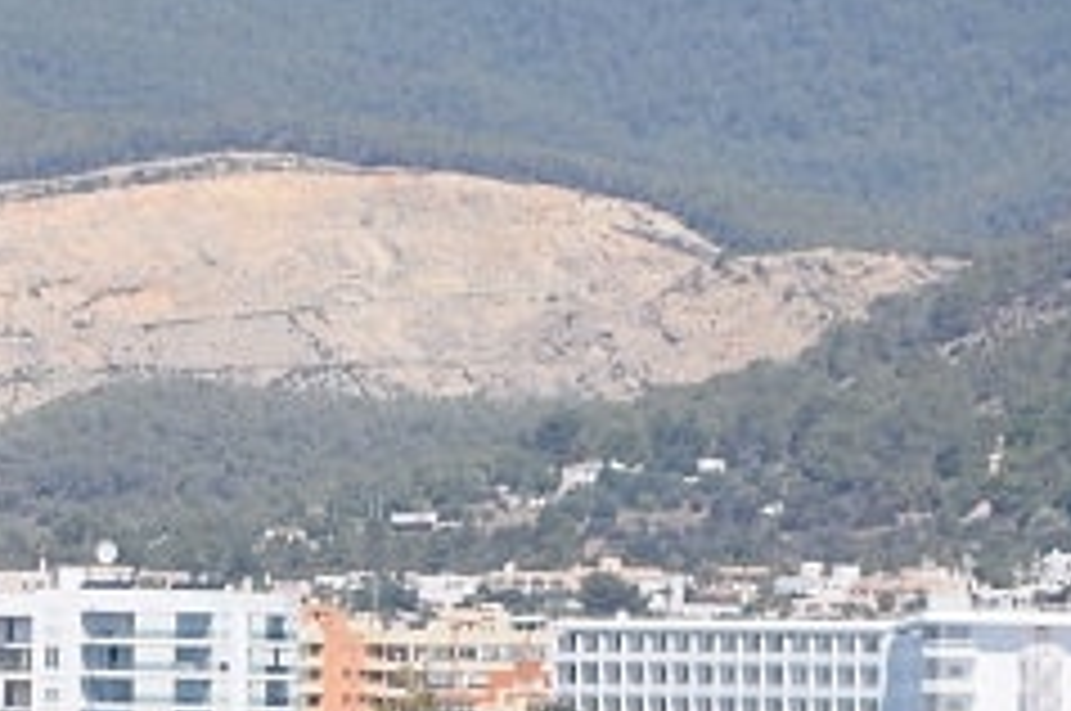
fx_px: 19700
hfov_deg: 3.1
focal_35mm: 663
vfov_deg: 2.1
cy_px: -34
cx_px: 270
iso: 200
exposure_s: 1/800
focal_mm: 105
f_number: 7.1
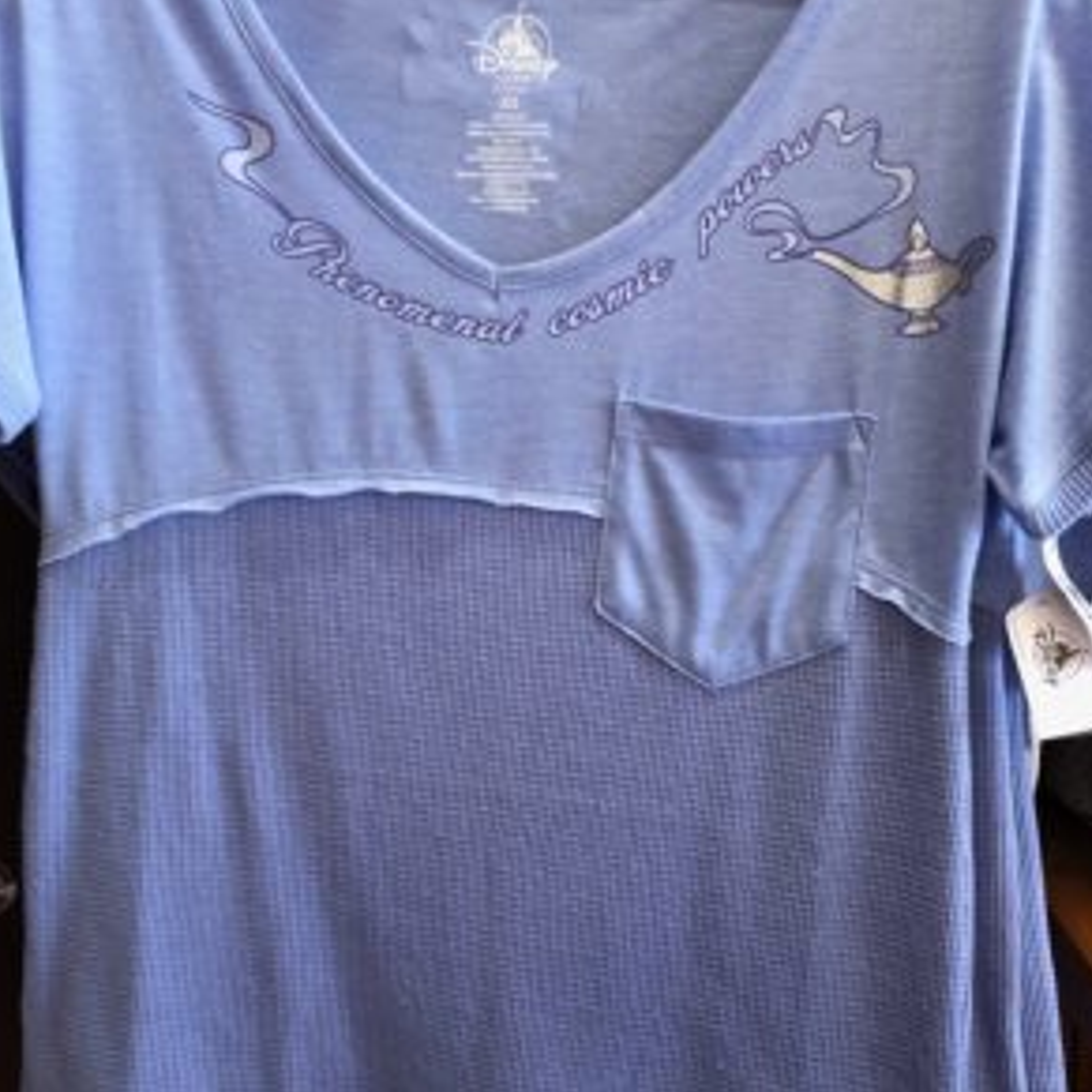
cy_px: 559
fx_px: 1213
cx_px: 540
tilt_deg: -3.8
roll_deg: -0.7
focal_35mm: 34
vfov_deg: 48.4
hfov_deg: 48.4
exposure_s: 1/13
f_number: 1.8
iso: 100
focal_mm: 3.99
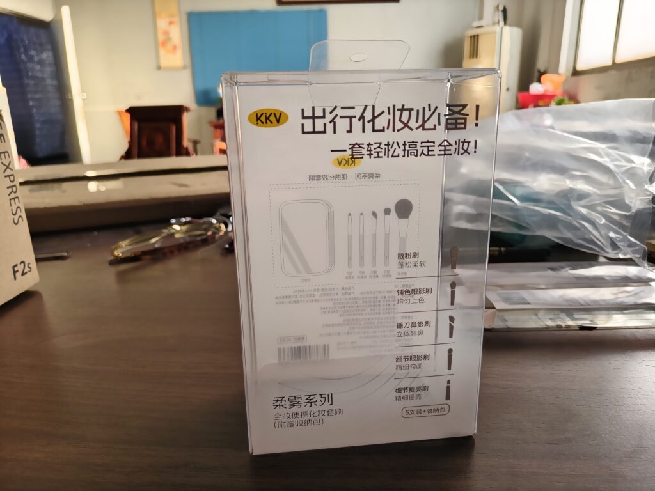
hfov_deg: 73.9
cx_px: 328
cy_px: 246
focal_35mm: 23
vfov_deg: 58.9
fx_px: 435
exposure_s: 1/100
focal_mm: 5.56
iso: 121
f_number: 1.88
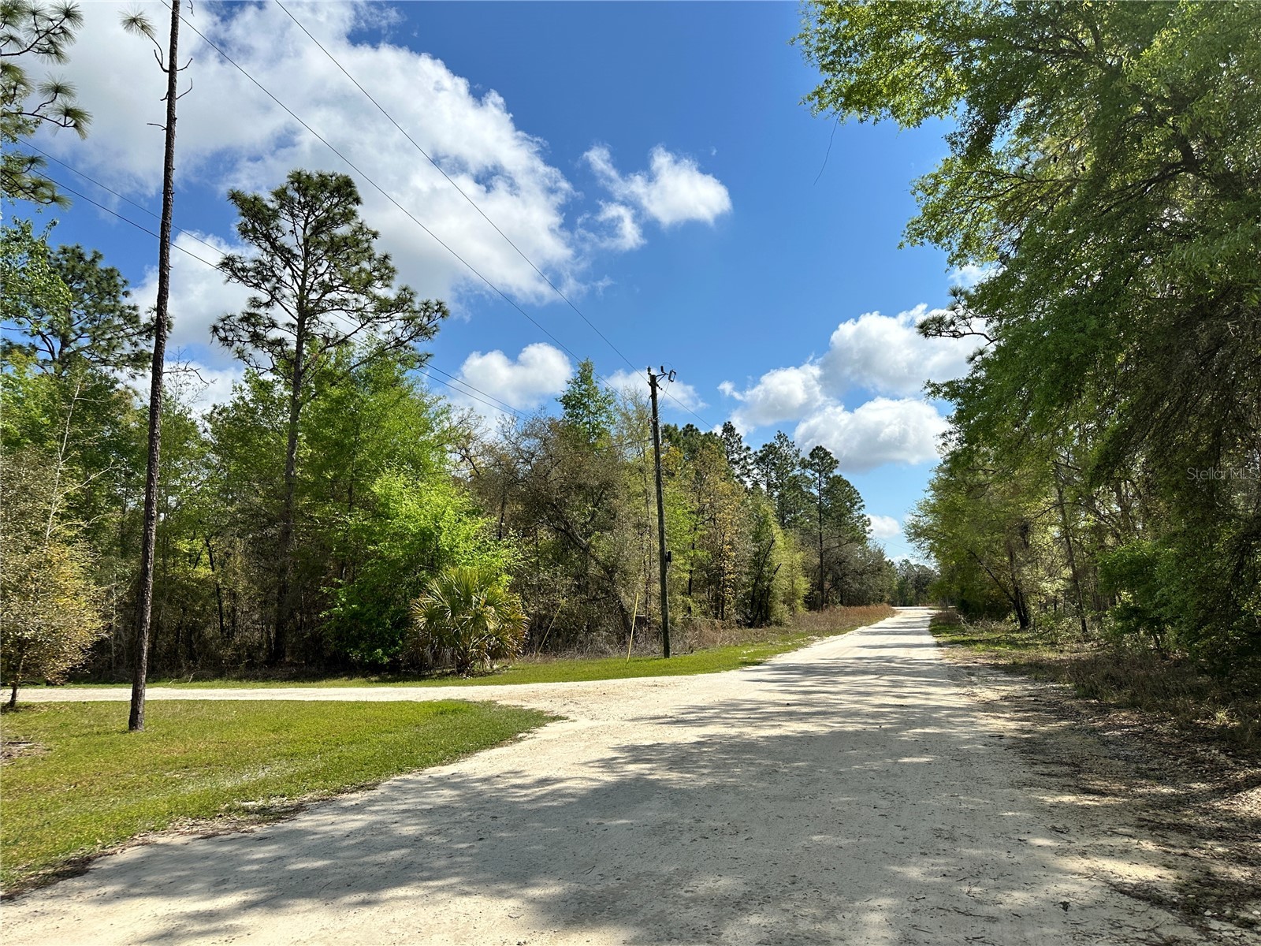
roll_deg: +0.1
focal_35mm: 24
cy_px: 473
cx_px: 630
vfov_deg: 56.8
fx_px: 874
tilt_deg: +9.1
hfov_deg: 71.6
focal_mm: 6.86
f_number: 1.78
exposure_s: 1/7042
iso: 80
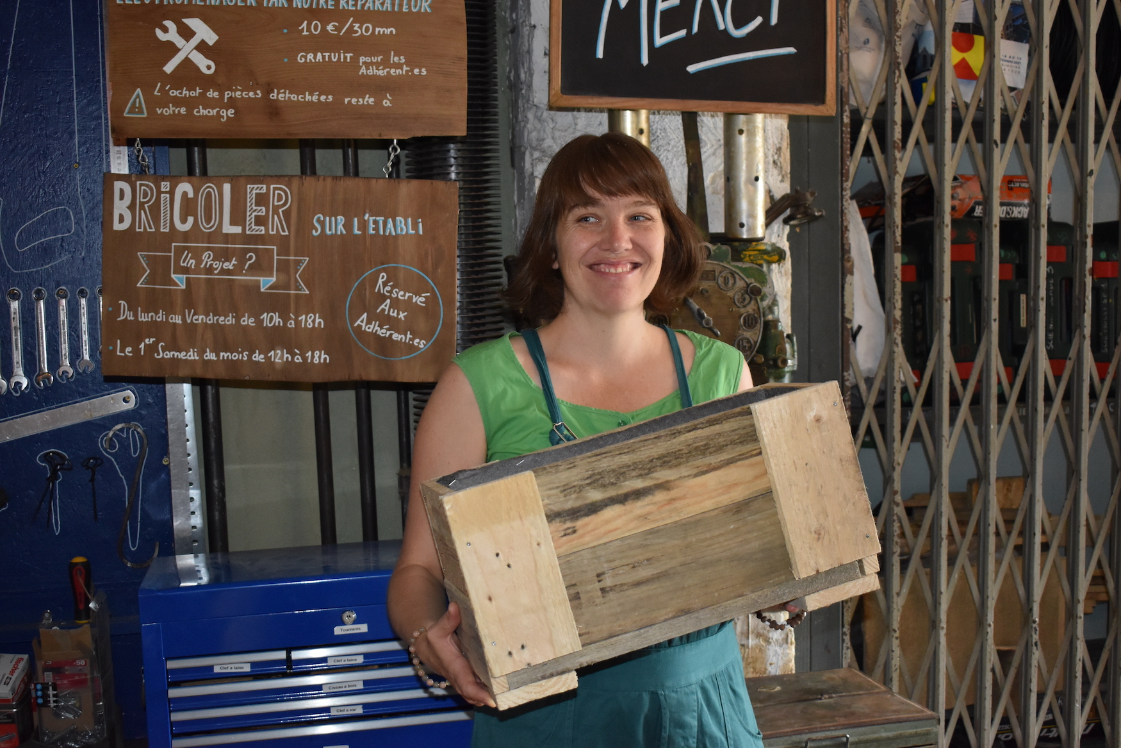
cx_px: 560
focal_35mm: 45
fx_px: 1401
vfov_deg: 29.9
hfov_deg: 43.6
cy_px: 374
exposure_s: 1/125
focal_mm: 30
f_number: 4.2
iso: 1400
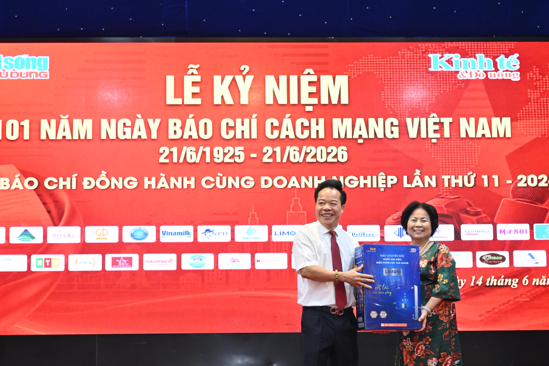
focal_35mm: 62
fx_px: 945
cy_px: 227
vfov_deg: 21.9
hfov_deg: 32.4
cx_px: 265
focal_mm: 47
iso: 1600
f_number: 5.6
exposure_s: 1/100
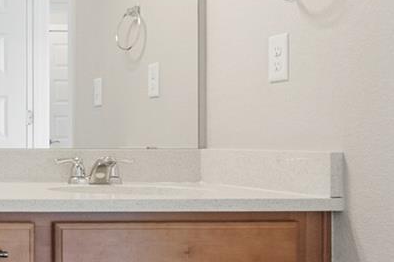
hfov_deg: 24.7
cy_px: 139
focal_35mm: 65
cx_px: -180
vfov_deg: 20.9
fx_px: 711
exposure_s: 1/2.5
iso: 200
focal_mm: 16
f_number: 8
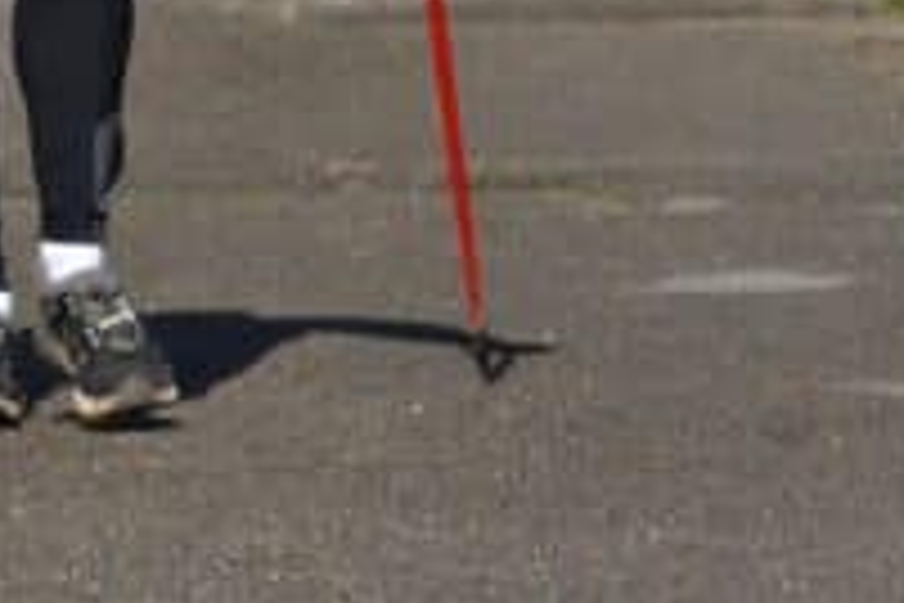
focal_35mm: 1147
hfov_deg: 1.8
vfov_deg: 1.2
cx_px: 27
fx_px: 28800
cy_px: -536
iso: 400
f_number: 7.1
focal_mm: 200
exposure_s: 1/2000
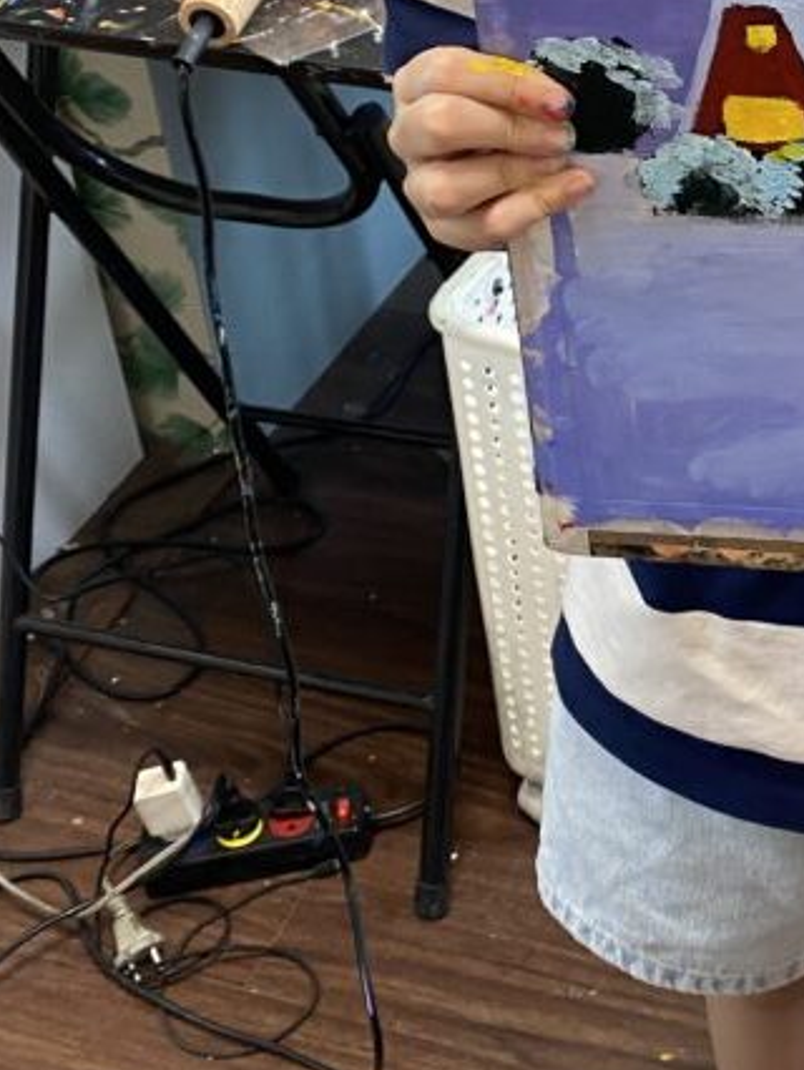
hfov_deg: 22.9
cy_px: 146
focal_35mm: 61
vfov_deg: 30.5
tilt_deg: -32.7
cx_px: 842
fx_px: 1887
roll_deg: +0.1
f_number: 1.8
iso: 64
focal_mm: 4.25
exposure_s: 1/50
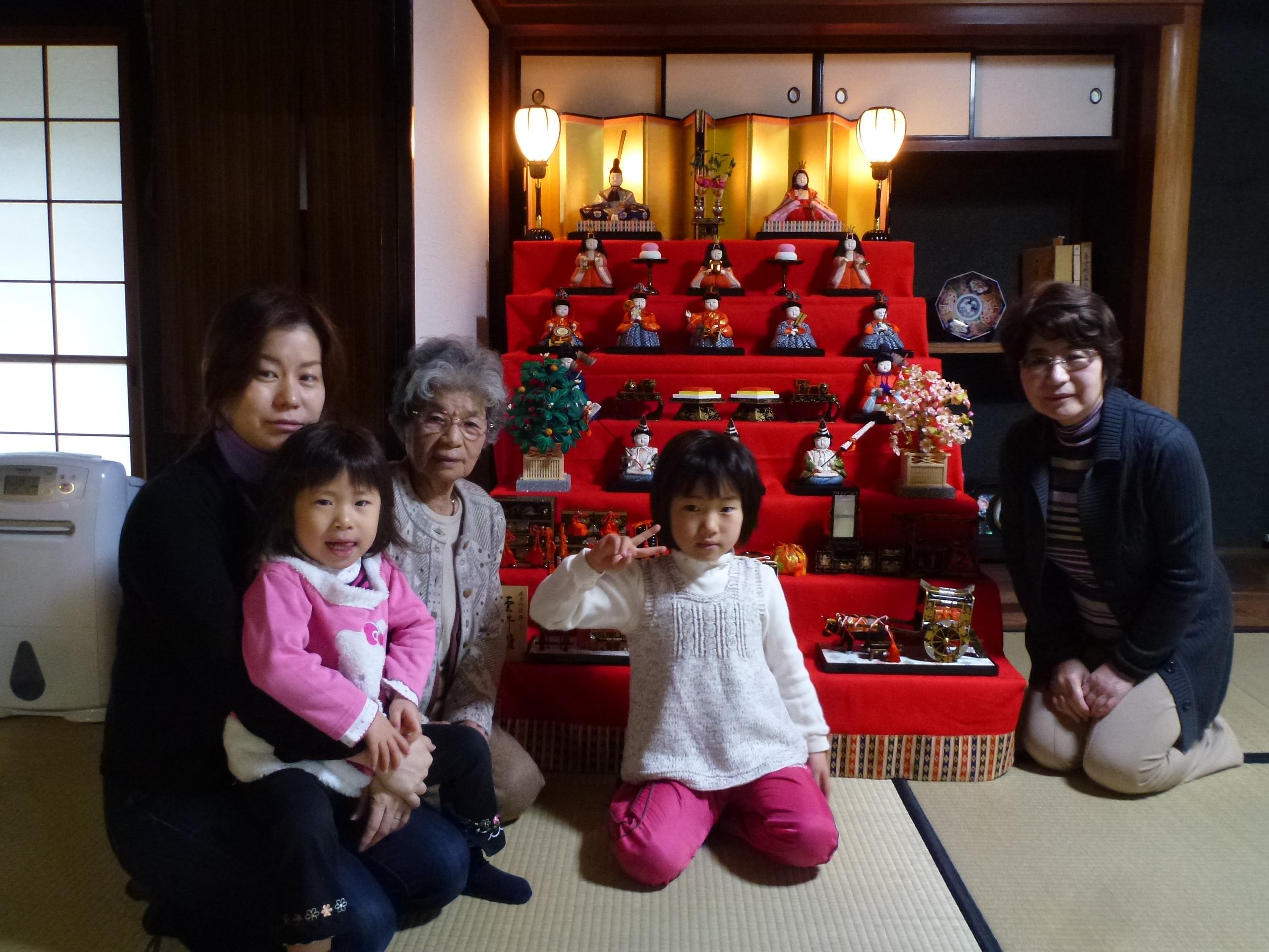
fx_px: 1026
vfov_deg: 49.7
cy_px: 476
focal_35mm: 28
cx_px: 634
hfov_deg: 63.4
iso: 400
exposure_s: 1/6
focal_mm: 5
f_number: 3.5
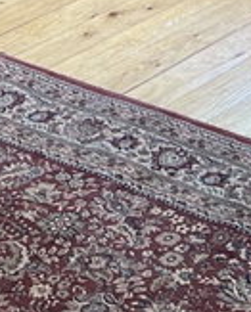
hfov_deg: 9.7
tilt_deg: -6.0
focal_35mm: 159
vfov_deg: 10.6
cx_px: 0
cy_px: -404
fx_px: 1472
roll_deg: +2.4
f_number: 1.5
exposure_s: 1/60
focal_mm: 5.7
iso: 80
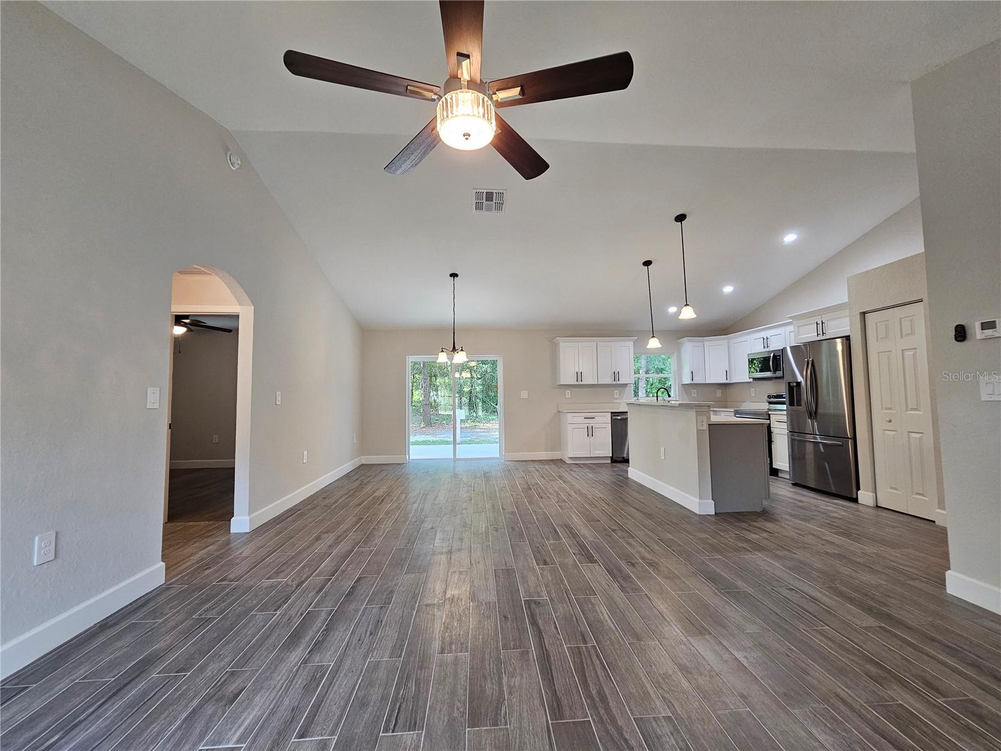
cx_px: 500
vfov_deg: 89.9
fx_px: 376
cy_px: 376
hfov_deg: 106.2
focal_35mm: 13
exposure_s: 1/60
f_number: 2.2
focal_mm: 2.2
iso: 200
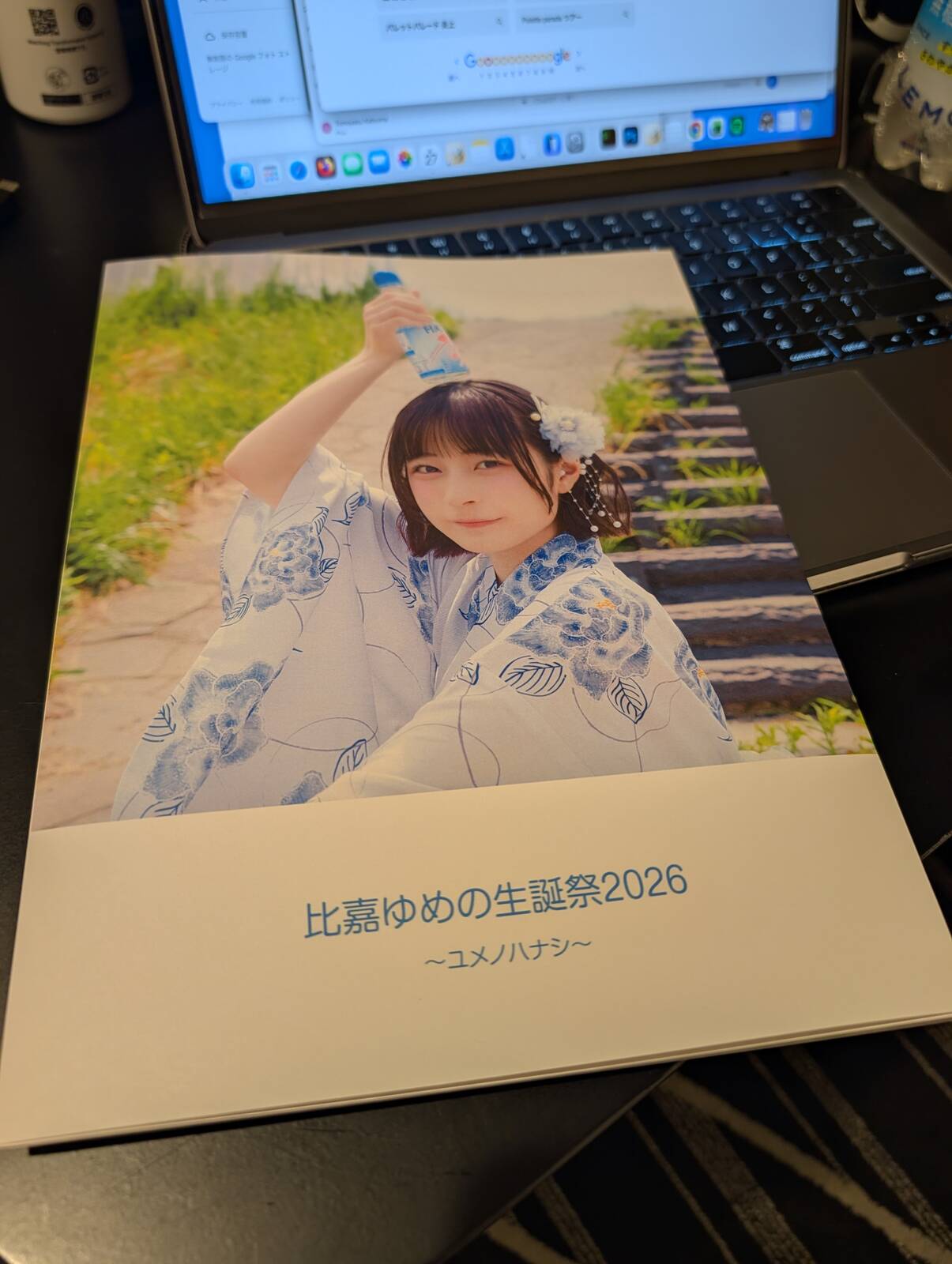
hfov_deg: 56.9
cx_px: 476
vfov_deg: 71.5
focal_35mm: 24
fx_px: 878
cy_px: 632
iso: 39
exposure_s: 1/33.3
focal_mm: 6.9
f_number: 1.68
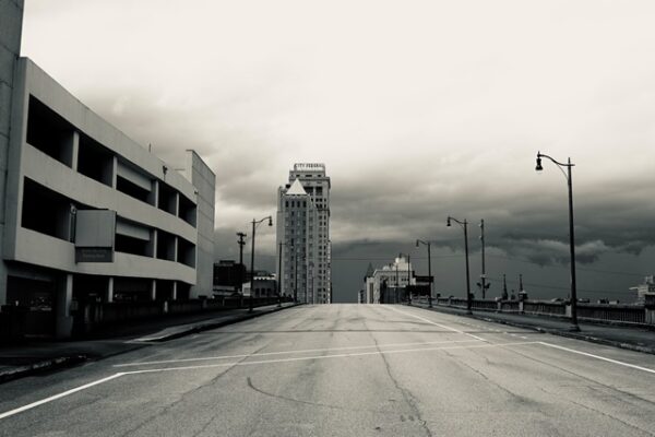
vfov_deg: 31.9
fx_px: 764
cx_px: 328
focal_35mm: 42
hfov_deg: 46.4
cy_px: 218
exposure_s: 1/2000
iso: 400
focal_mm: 28
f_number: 8
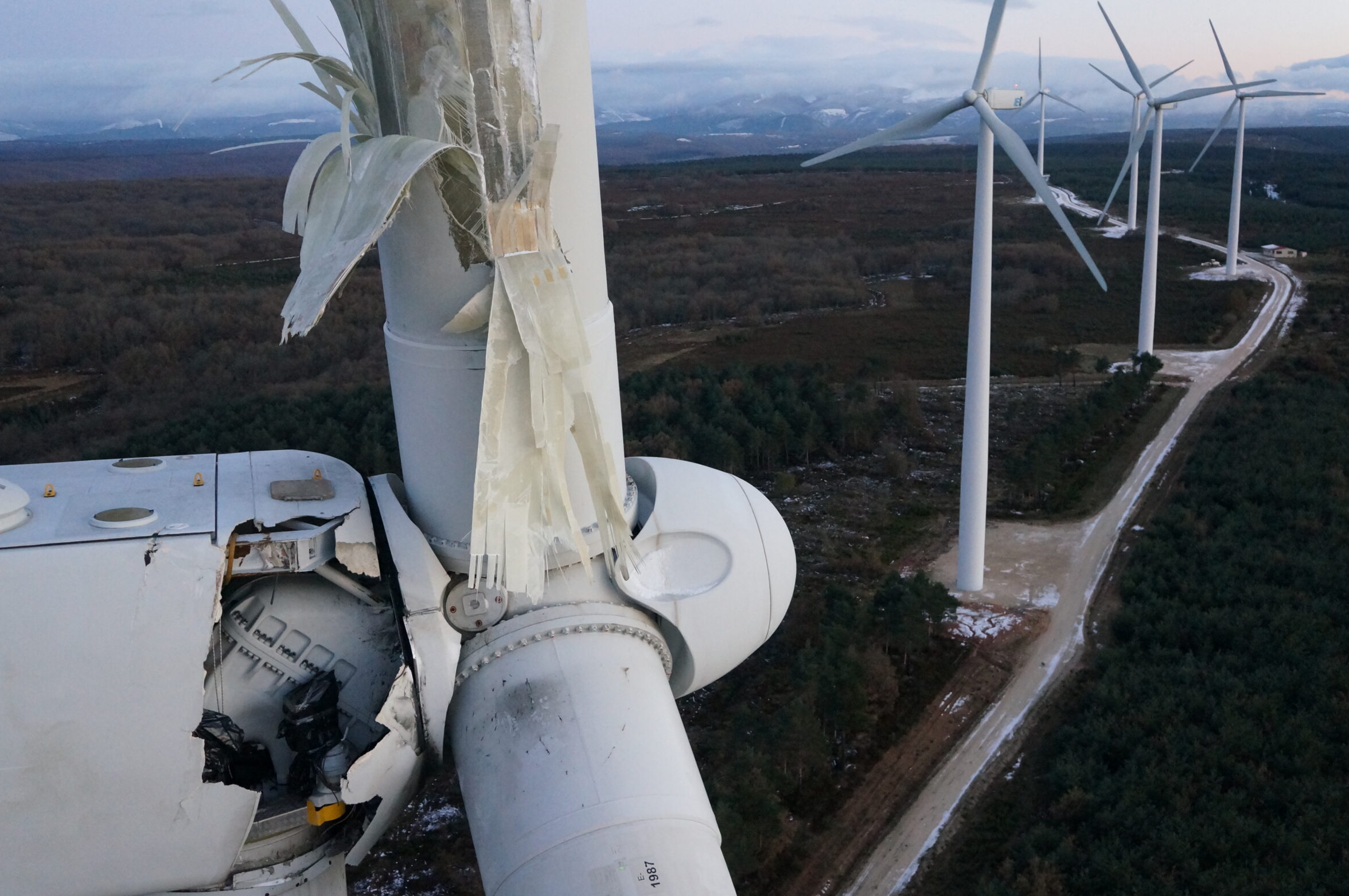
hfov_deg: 51.3
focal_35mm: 38
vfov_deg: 35.4
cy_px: 433
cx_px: 656
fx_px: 1405
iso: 2500
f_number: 4
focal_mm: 23
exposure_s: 1/160
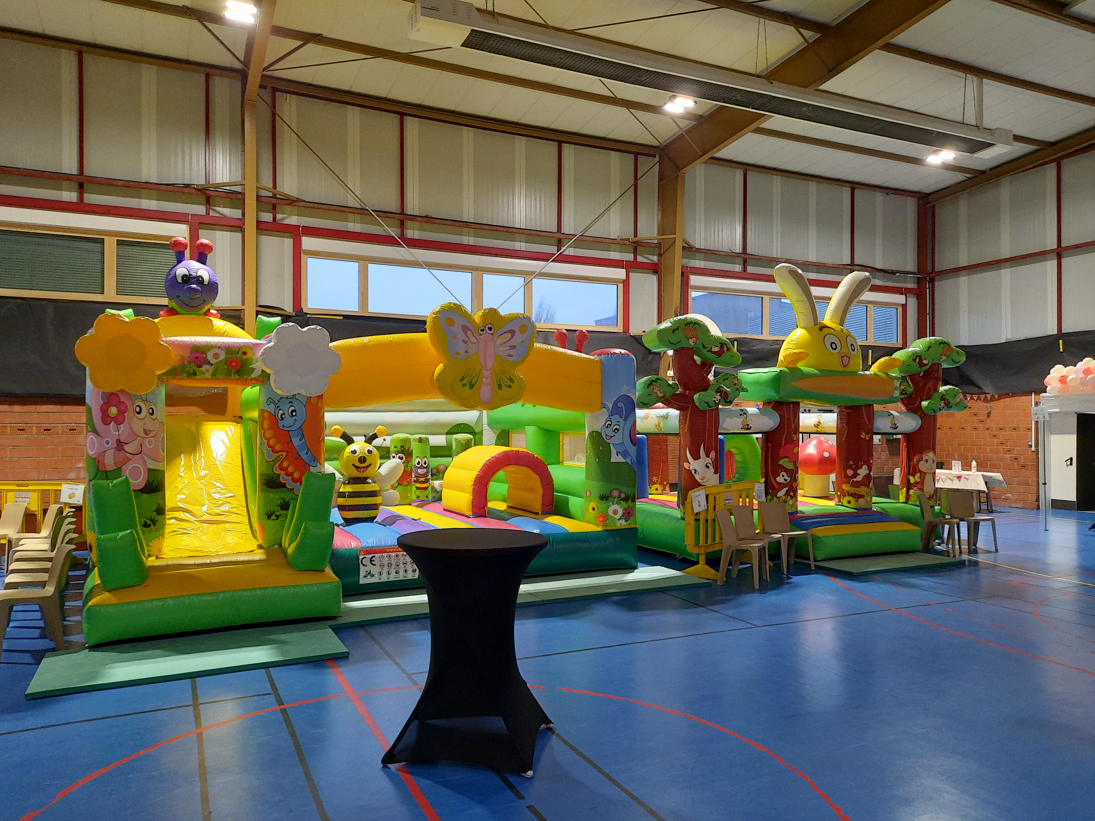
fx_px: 791
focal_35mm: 25
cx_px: 548
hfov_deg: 69.4
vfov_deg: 54.9
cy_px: 410
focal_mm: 4.6
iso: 320
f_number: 2
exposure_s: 1/33
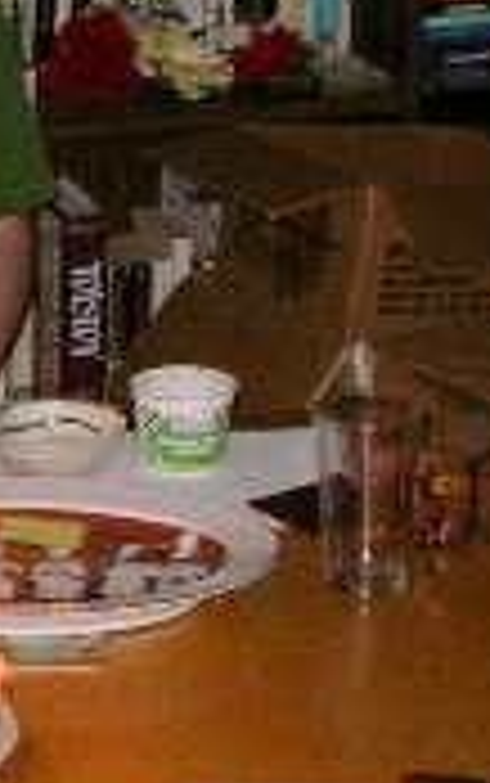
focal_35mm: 180
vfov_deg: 11.6
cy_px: 454
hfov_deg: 7.1
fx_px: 3840
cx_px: -450
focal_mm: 7.8
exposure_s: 1/40
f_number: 2.8
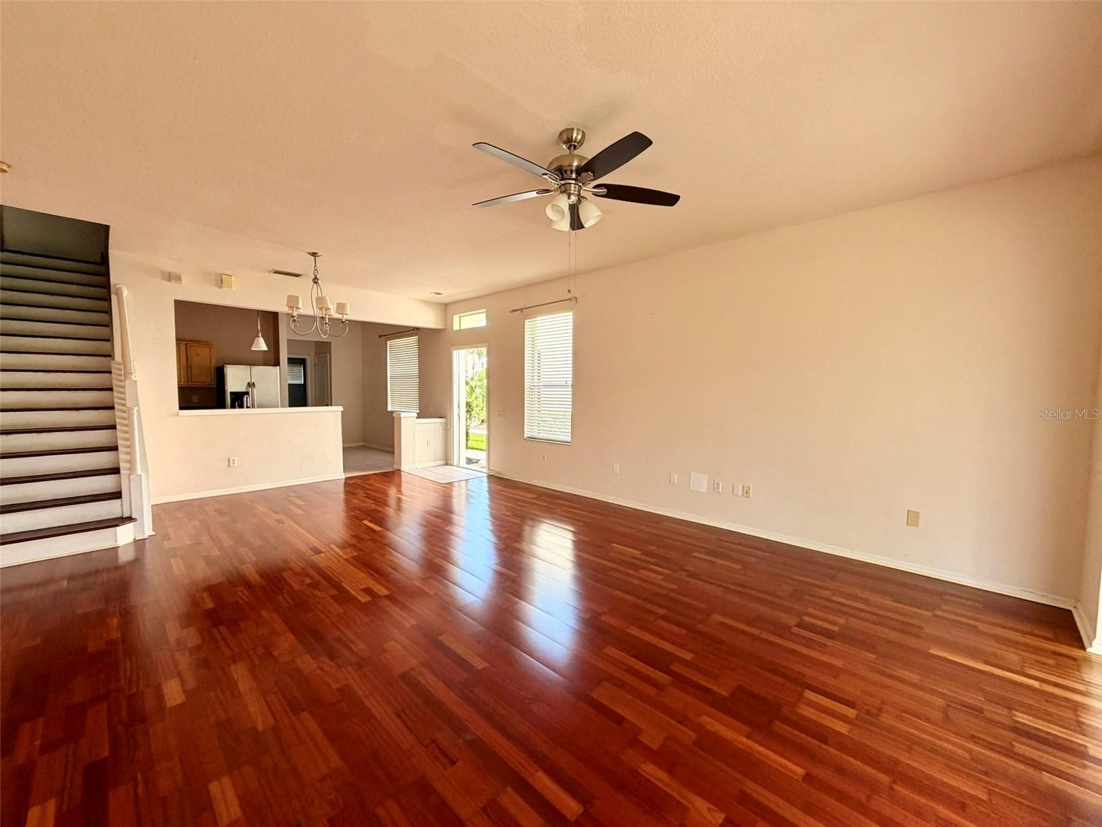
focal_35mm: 14
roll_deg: +1.6
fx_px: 446
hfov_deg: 102.1
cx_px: 551
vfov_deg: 85.7
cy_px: 414
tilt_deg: -4.0
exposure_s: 1/121
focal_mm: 2.22
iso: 160
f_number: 2.2
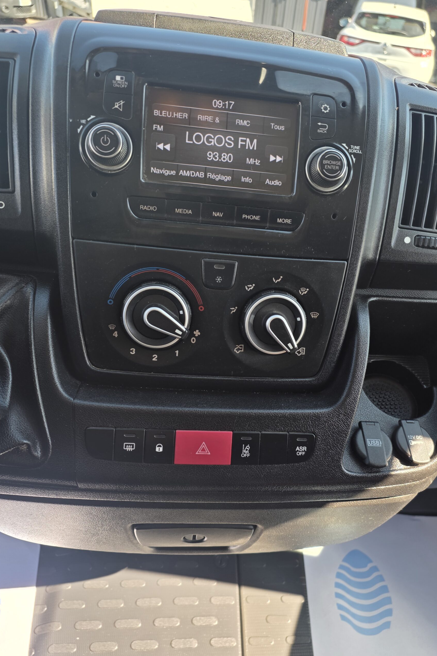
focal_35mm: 24
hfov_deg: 53.0
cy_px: 327
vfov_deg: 73.7
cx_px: 243
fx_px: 437
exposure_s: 1/180
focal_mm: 6.25
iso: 50
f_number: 1.7
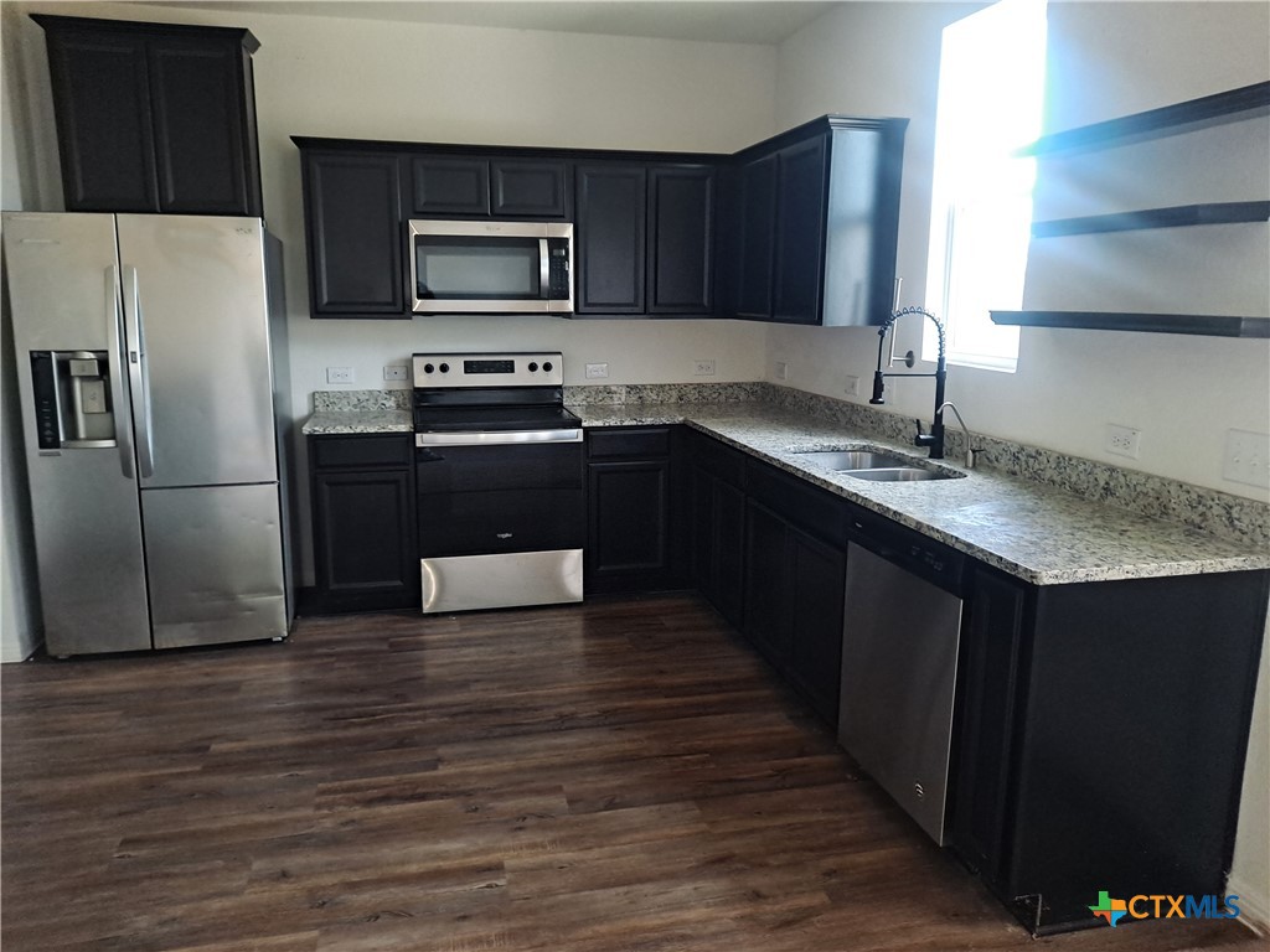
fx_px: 917
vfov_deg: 54.9
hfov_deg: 69.4
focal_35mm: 25
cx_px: 635
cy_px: 476
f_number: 2
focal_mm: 4.6
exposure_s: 1/50
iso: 125
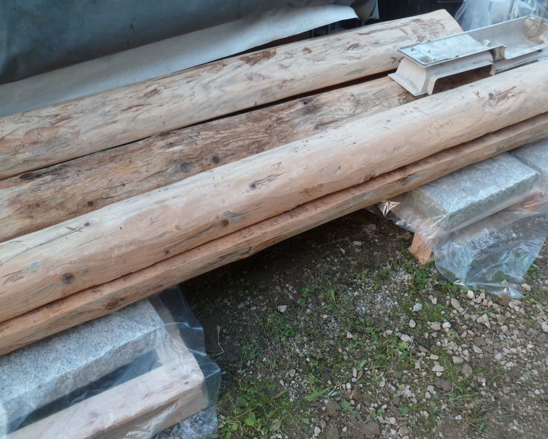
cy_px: 223
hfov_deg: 58.8
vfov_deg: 48.5
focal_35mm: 30
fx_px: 487
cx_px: 276
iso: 200
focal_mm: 5
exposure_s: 1/60
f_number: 3.3
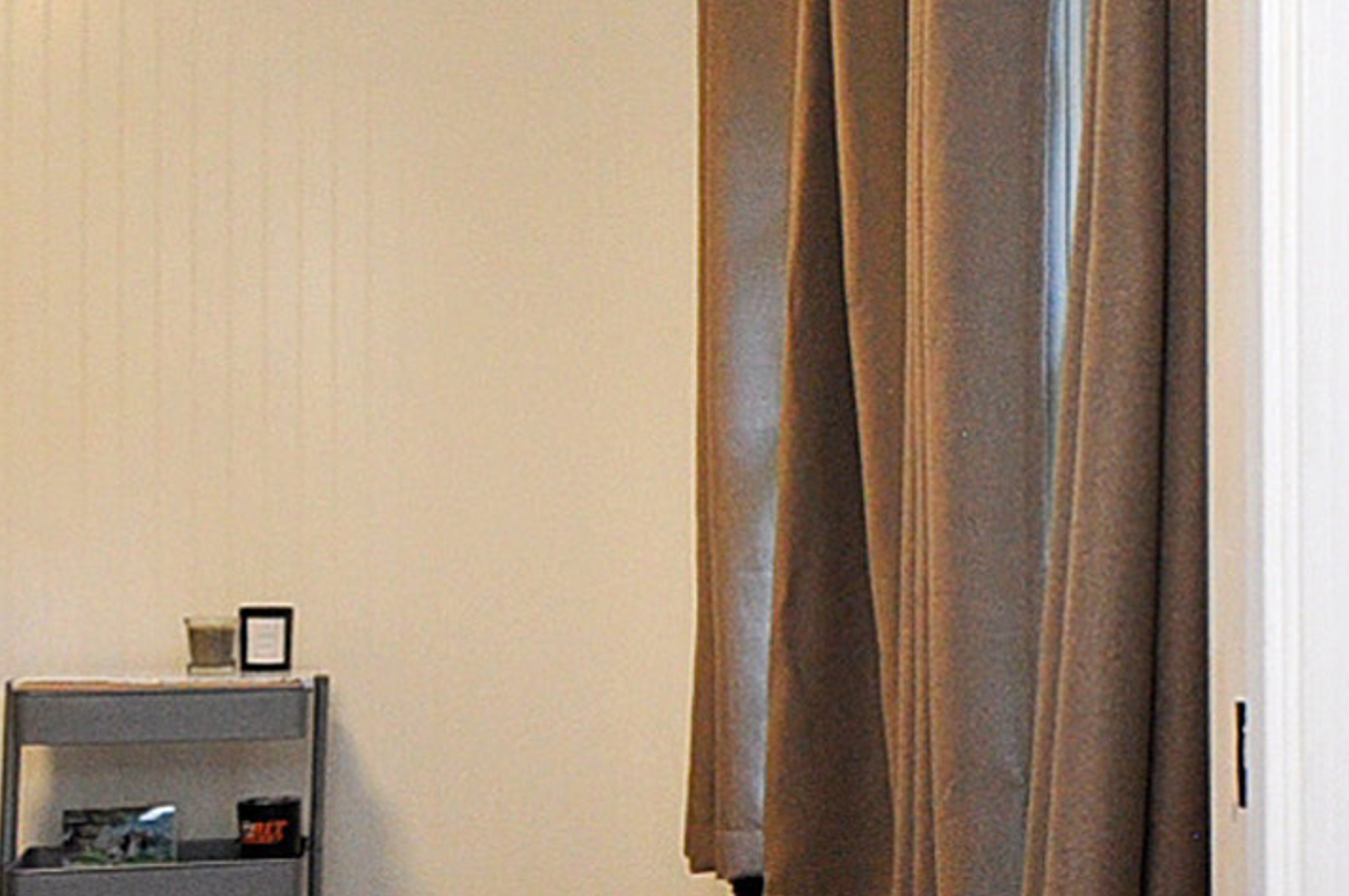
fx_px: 2284
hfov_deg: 25.5
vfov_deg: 22.1
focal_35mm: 61
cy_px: 595
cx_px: 1979
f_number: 5
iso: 800
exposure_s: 1/60
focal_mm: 10
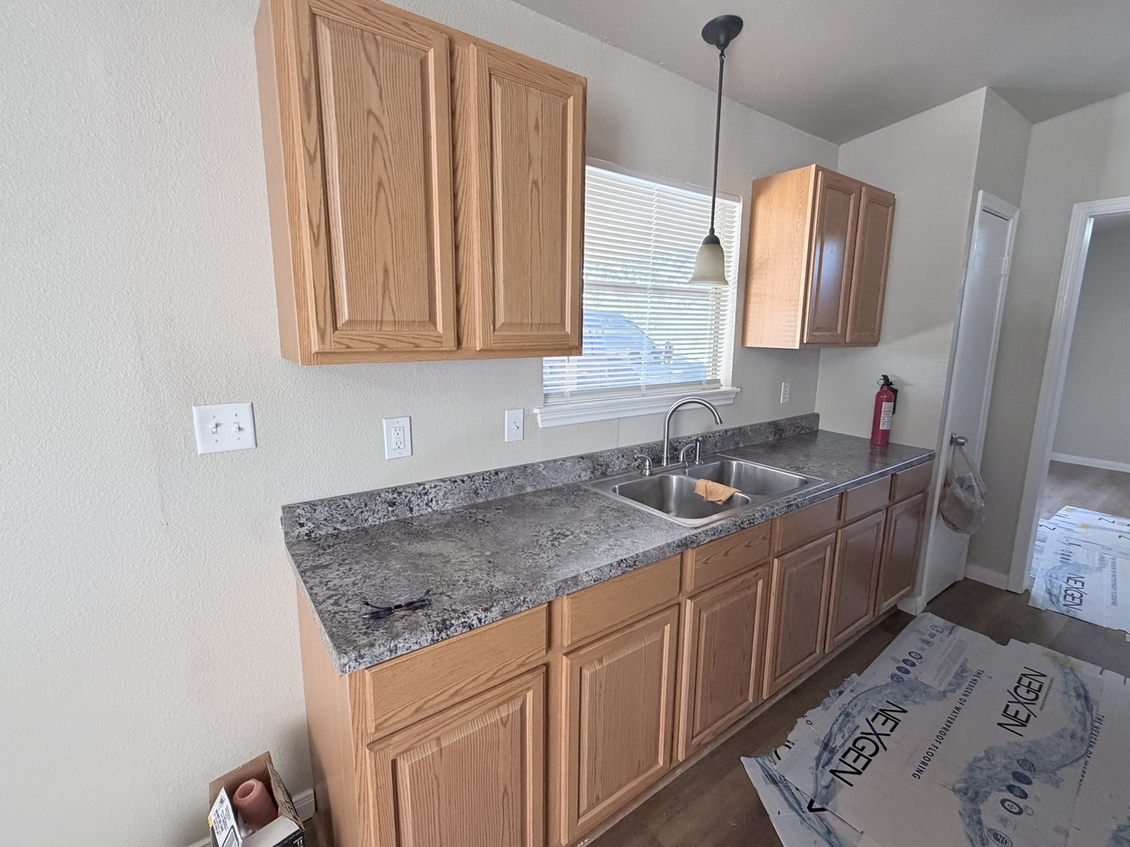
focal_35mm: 16
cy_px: 418
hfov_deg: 94.5
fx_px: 522
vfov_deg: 78.1
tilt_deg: -10.8
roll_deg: -0.7
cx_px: 583
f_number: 2.2
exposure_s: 1/121
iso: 320
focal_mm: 2.22
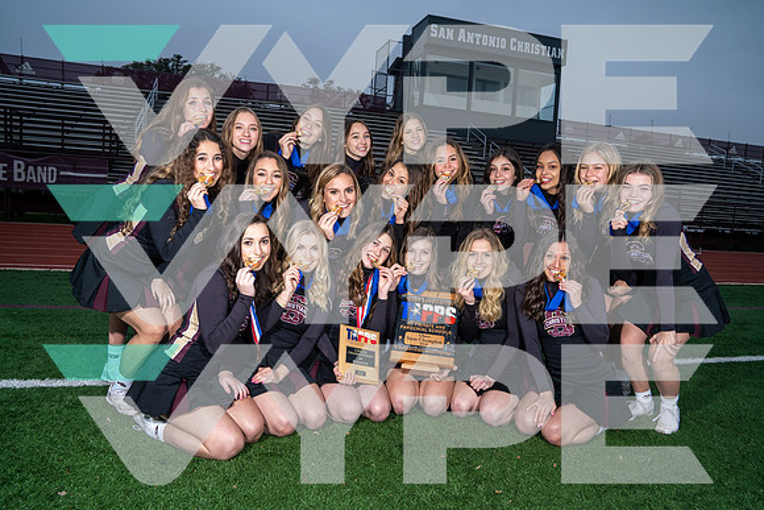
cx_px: 382
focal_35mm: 26
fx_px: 552
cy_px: 255
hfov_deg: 69.4
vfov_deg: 49.6
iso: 100
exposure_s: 1/125
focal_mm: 26
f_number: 8
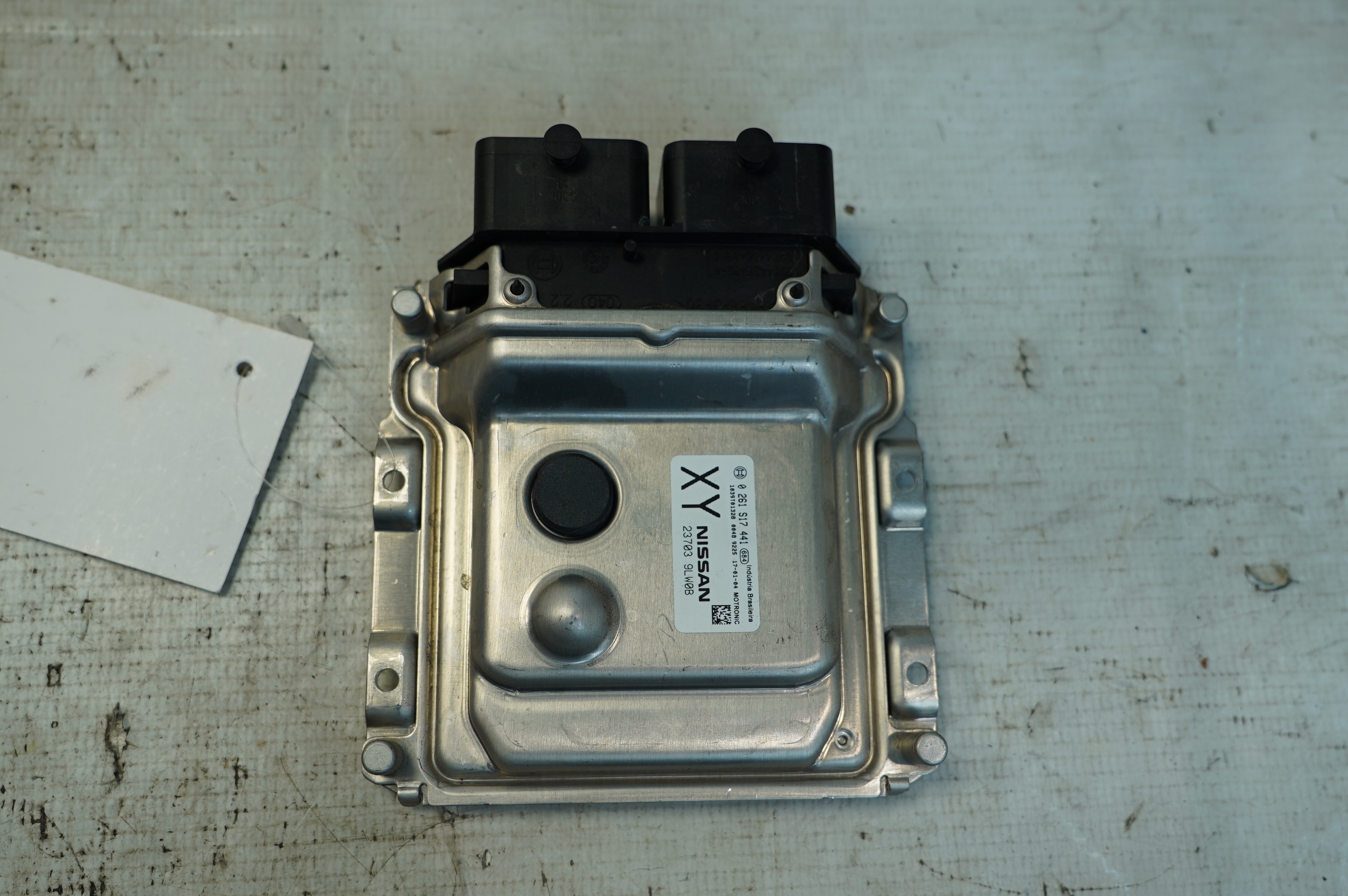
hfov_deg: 55.8
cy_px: 448
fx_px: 1272
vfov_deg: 38.8
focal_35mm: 34
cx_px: 674
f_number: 4
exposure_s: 1/60
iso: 100
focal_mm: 23
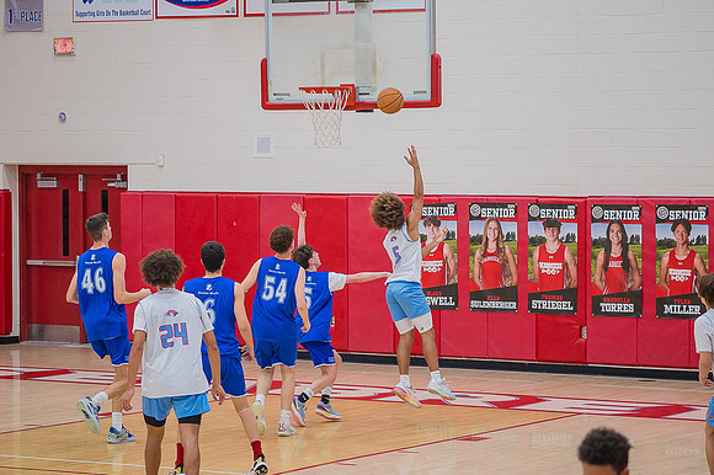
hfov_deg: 15.7
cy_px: 238
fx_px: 2589
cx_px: 357
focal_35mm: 131
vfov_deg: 10.5
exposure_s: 1/250
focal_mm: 120
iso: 1000
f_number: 4.8
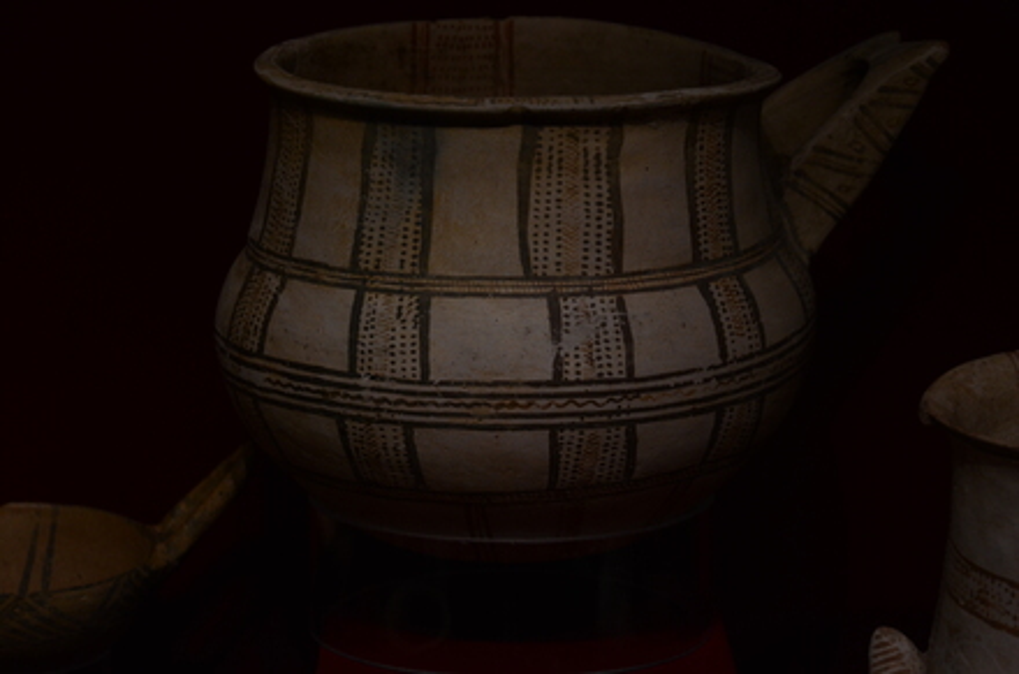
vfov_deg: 11.6
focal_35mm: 117
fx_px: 3303
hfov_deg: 17.5
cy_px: 337
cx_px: 510
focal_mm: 78
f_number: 5.3
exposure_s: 1/160
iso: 1000
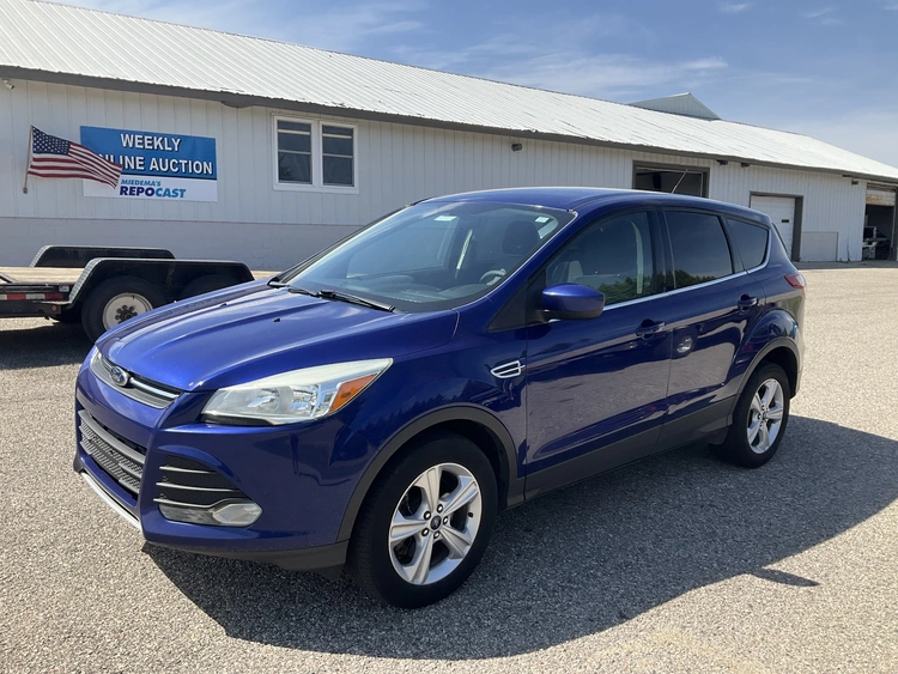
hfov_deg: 61.6
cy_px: 337
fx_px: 753
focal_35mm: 29
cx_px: 449
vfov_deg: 48.3
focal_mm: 3
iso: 25
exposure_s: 1/1168
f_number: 1.8
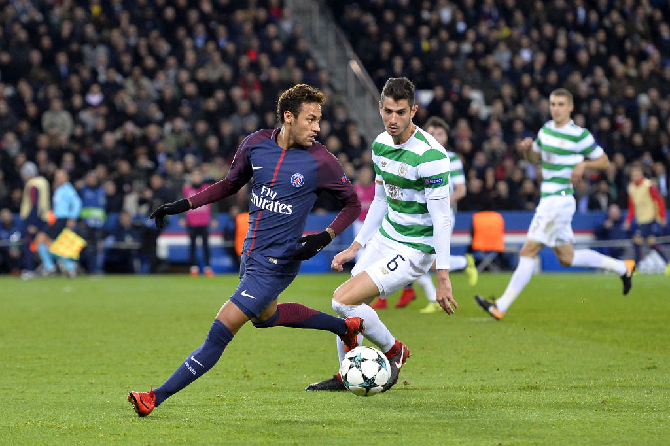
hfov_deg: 12.8
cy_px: 223
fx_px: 2977
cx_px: 335
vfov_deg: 8.6
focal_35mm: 160
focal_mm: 160
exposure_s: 1/2000
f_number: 3.5
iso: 3200
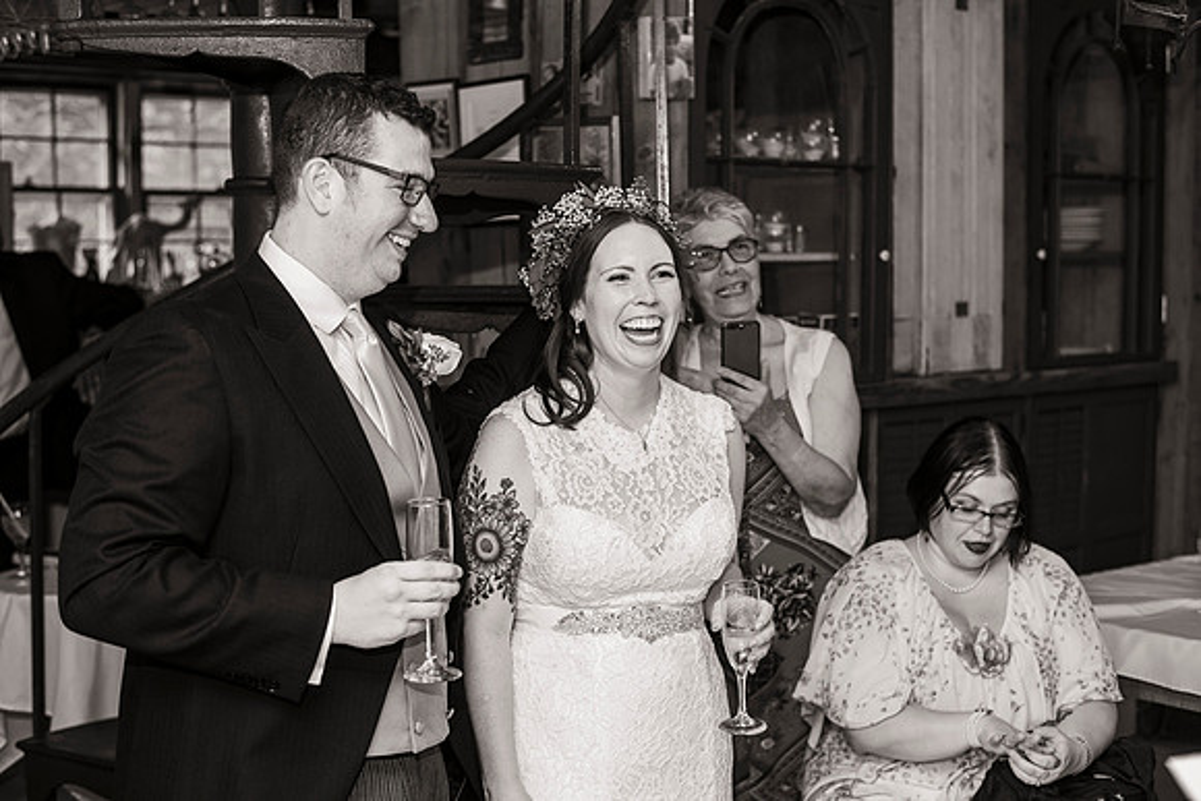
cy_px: 400
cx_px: 600
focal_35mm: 50
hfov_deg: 39.6
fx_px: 1668
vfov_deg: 27.0
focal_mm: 50
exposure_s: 1/100
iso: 500
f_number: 3.2
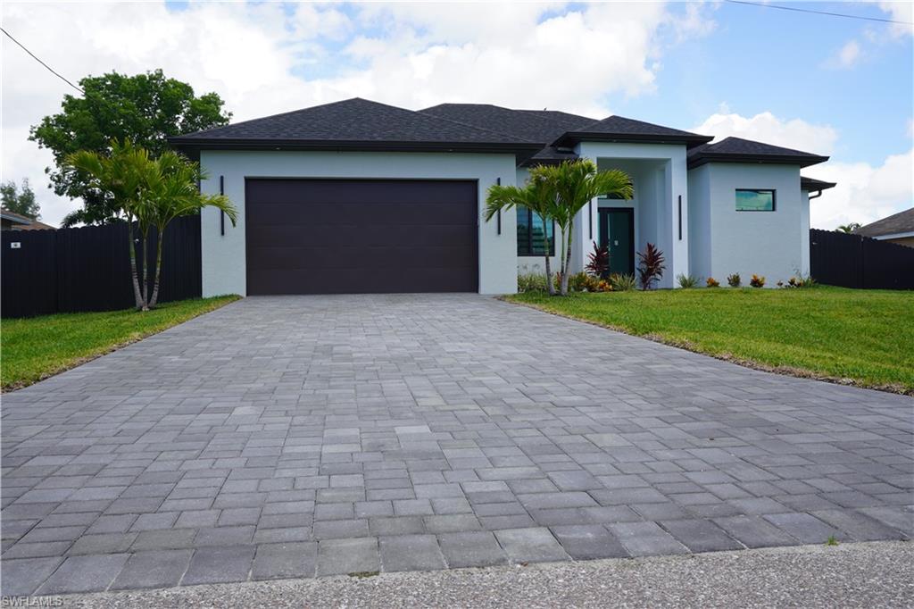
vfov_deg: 43.6
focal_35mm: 30
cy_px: 304
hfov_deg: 61.9
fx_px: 761
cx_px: 457
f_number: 9
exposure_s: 1/125
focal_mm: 20
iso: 100
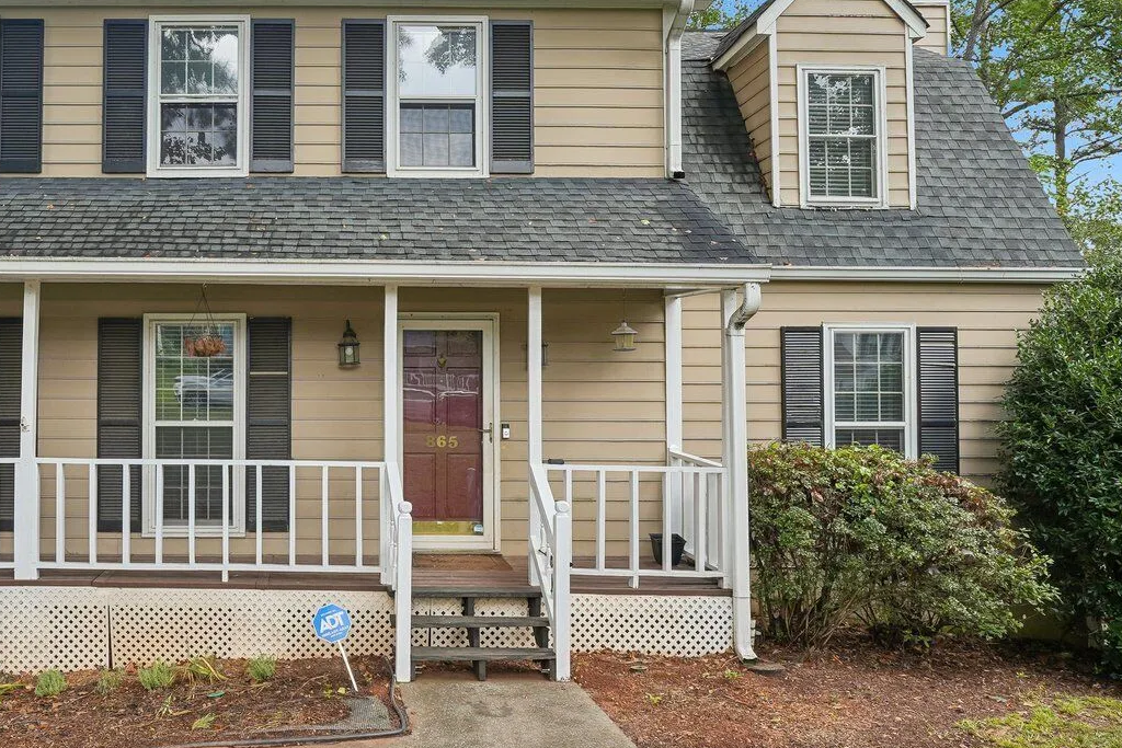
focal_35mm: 28
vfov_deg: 46.4
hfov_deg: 62.4
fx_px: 873
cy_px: 396
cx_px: 308
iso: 100
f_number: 8
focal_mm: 14
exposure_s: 1/80
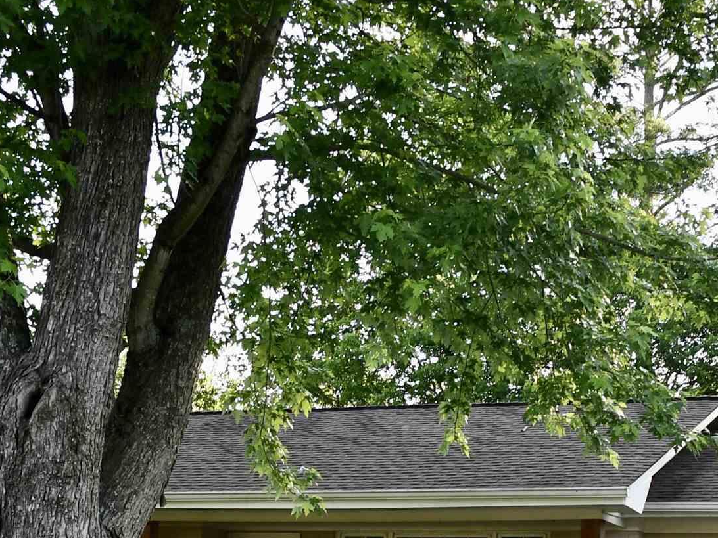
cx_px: 423
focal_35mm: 73
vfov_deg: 19.5
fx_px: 1514
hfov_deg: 26.6
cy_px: 550
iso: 280
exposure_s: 1/250
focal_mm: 18
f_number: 5.6
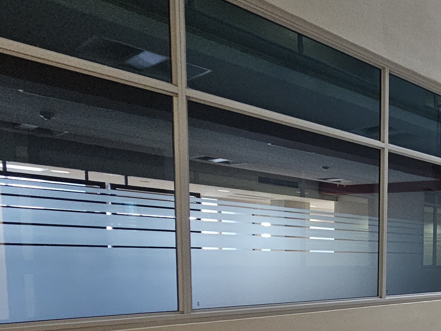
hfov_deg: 39.6
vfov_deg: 41.3
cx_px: 536
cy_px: 286
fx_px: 408
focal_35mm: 32
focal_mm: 2.2
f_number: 2.2
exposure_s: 1/33
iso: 640
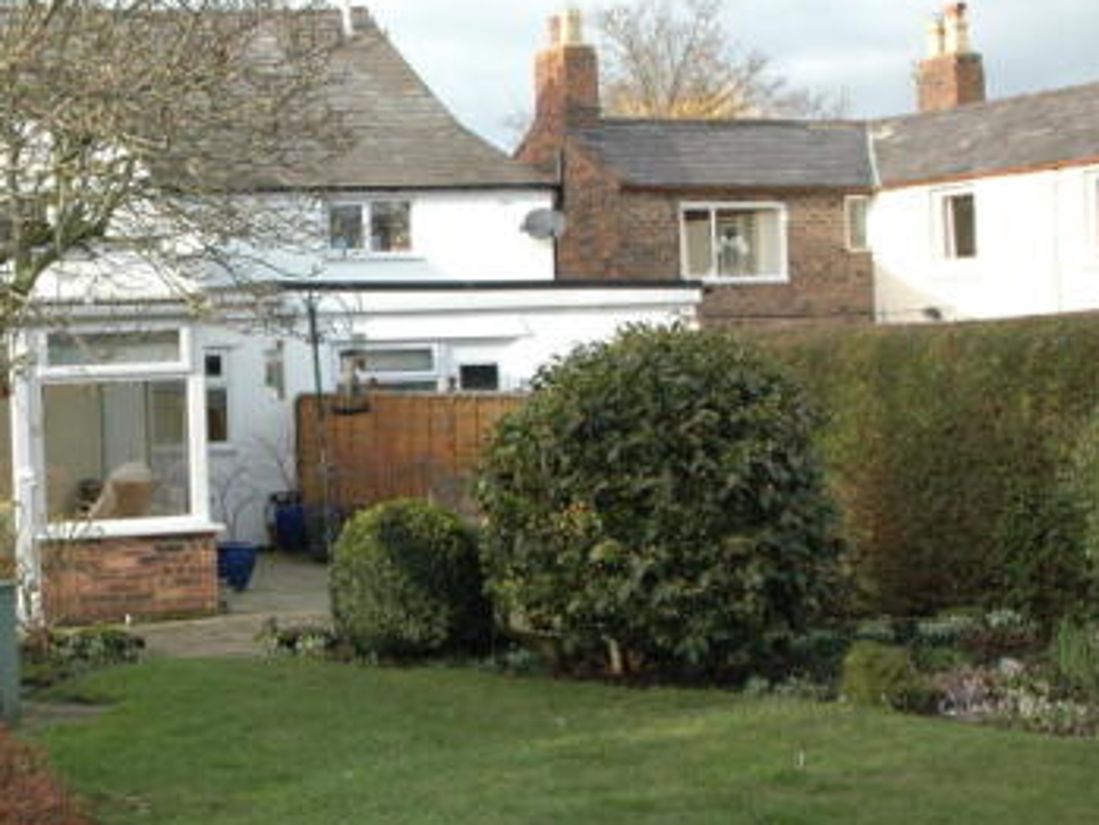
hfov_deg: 28.7
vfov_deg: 22.6
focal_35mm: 65
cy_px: 368
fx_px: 2064
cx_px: 126
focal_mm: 24
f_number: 8
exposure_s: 1/250
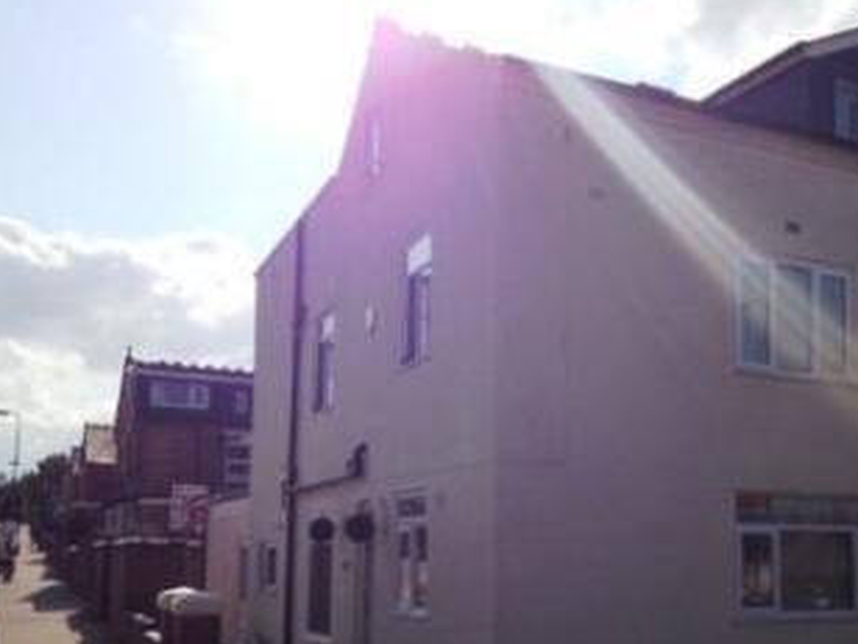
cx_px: 531
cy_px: 428
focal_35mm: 48
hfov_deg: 39.4
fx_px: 1190
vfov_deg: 30.1
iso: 50
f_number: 2.4
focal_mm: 4.28
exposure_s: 1/4255
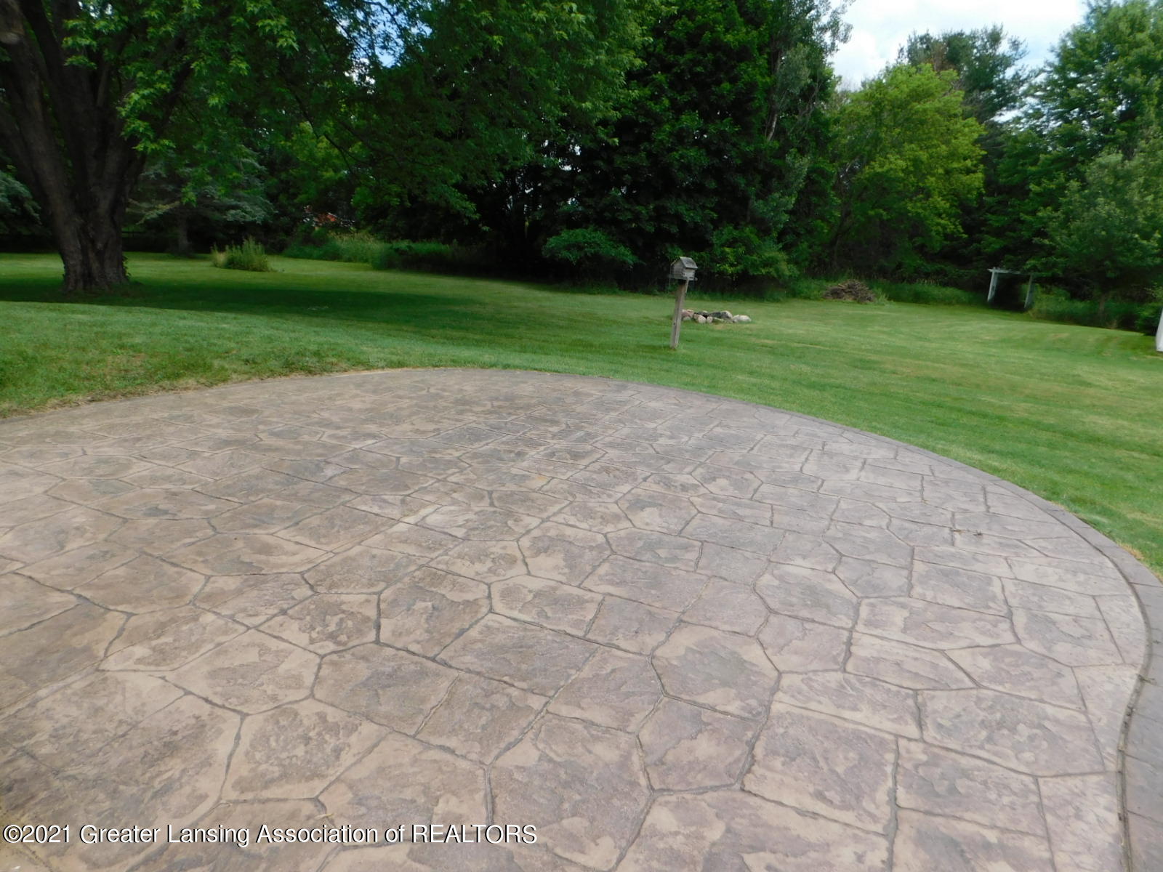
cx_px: 582
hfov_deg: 73.9
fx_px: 773
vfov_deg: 58.9
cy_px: 436
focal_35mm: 23
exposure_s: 1/1250
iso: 125
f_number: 3
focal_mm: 4
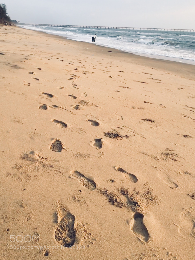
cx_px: 98
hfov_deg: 45.4
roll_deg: -0.3
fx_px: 233
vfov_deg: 58.4
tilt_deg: -19.9
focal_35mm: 31
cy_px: 130
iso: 25
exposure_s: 1/243
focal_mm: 3.3
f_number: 2.4
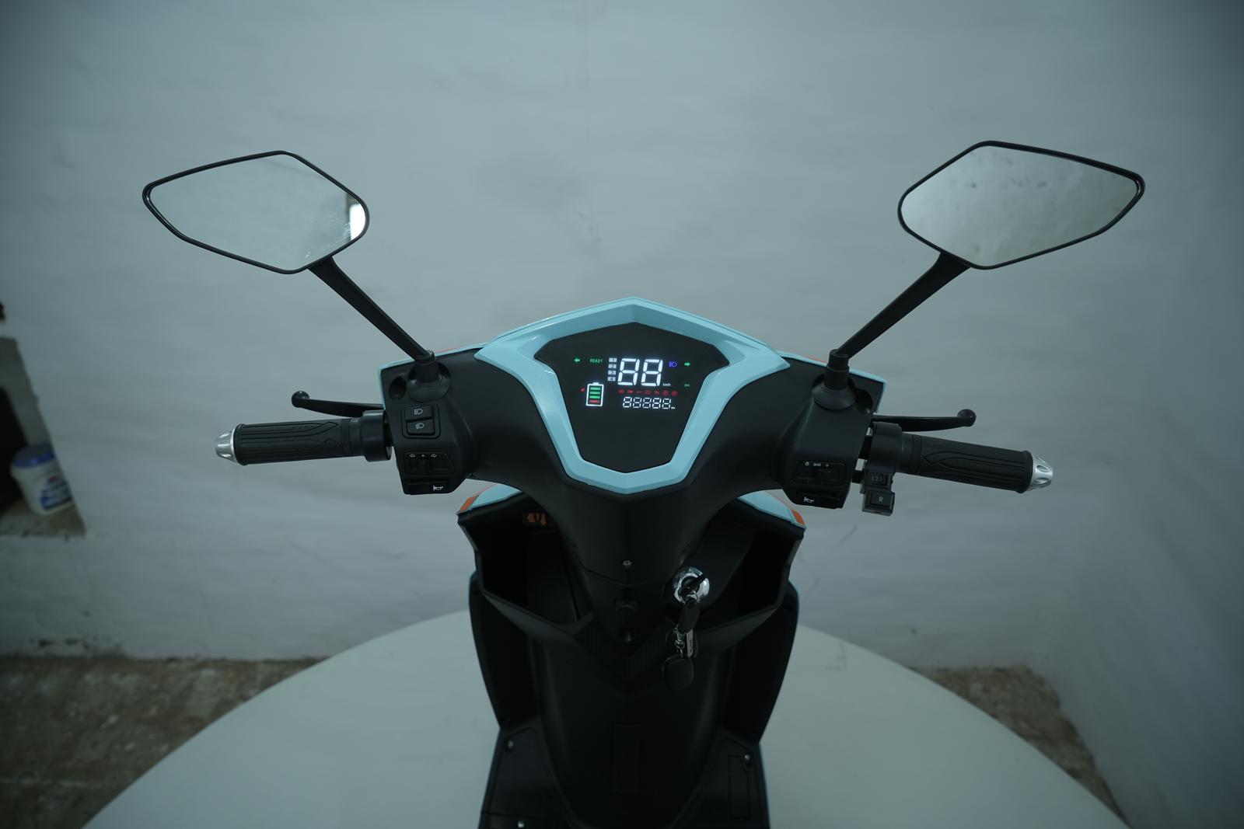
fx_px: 829
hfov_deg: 73.7
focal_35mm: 24
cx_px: 622
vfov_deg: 53.1
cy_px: 414
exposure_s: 1/100
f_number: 4
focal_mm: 24
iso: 250
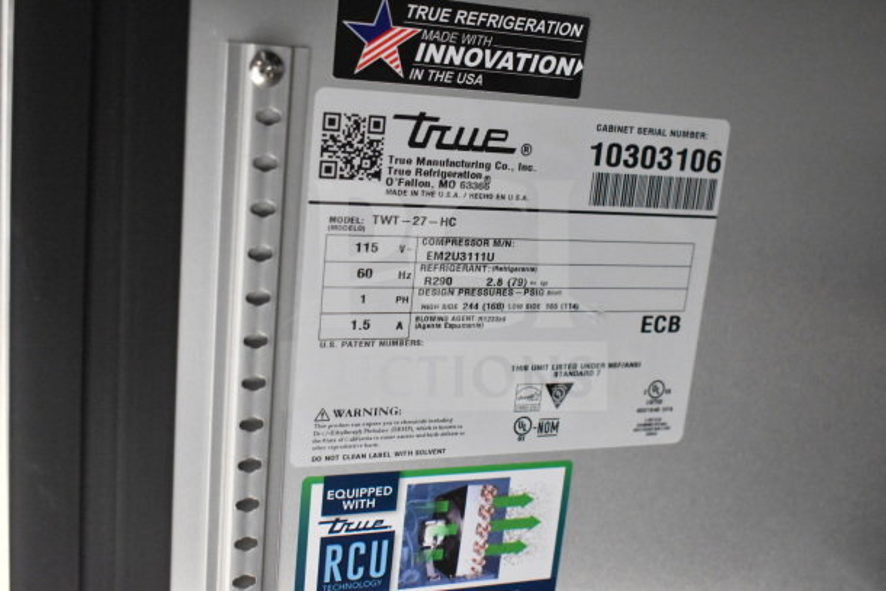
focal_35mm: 44
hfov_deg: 45.0
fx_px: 1071
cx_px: 443
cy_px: 296
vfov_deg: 30.9
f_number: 4.2
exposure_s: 1/50
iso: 9000
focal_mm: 29
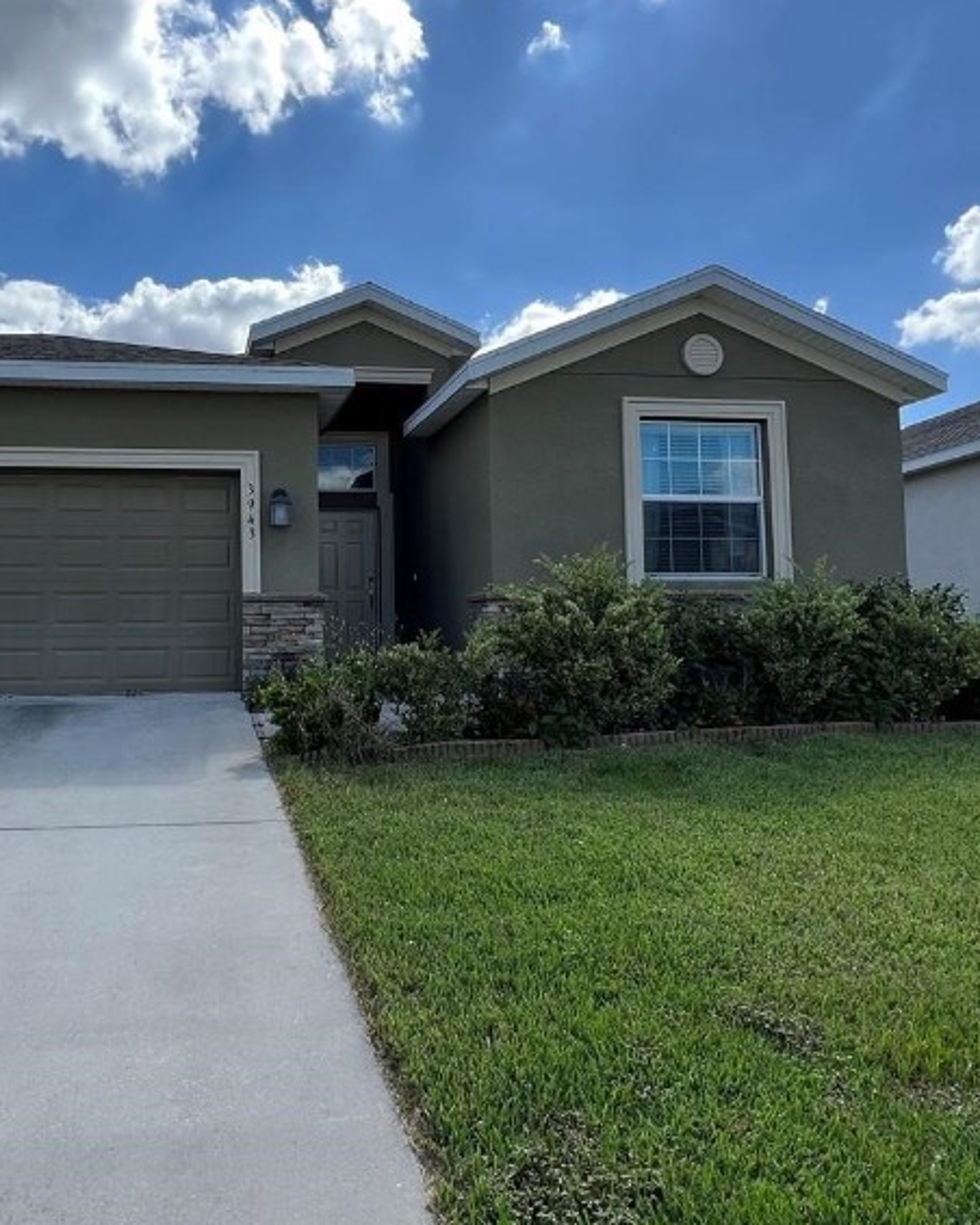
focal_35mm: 23
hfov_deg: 59.2
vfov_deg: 72.5
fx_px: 834
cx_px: 310
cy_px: 568
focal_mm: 1.57
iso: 32
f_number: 1.8
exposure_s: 1/1309
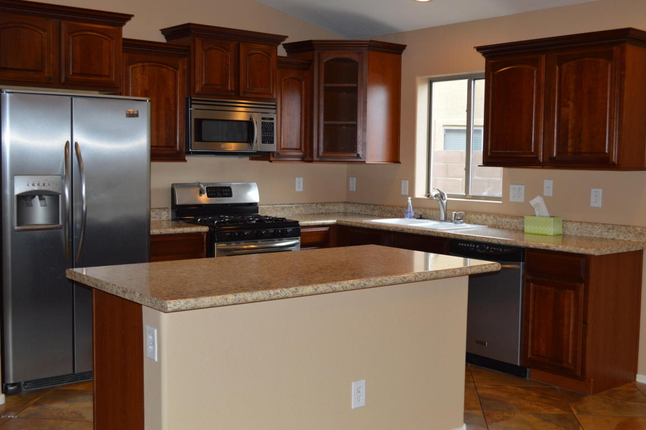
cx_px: 323
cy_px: 215
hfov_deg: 46.4
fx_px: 753
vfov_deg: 31.8
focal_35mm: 42
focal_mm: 28
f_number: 4.5
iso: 400
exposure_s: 1/60
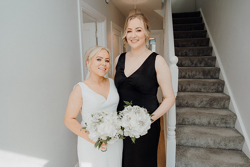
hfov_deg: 73.7
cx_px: 125
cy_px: 84
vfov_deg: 53.1
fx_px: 167
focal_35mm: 24
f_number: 3.5
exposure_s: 1/160
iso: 125
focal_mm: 24
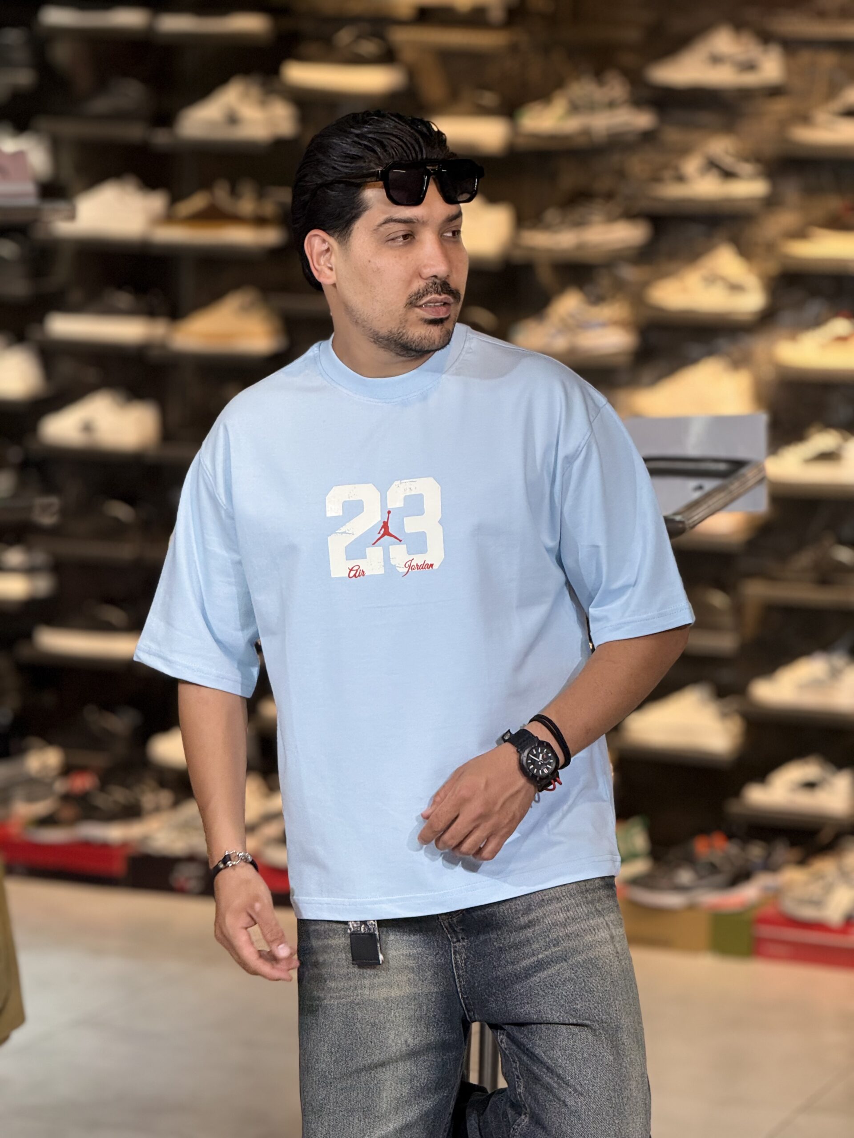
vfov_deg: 16.4
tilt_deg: -4.7
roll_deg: -2.7
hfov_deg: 12.3
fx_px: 3947
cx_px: 427
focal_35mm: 120
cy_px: 569
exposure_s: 1/100
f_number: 2.8
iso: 125
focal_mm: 15.66
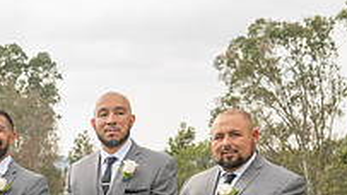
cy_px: 260
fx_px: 1021
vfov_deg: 10.6
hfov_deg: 18.1
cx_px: -95
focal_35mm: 111
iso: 200
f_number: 6.3
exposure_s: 1/200
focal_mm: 35
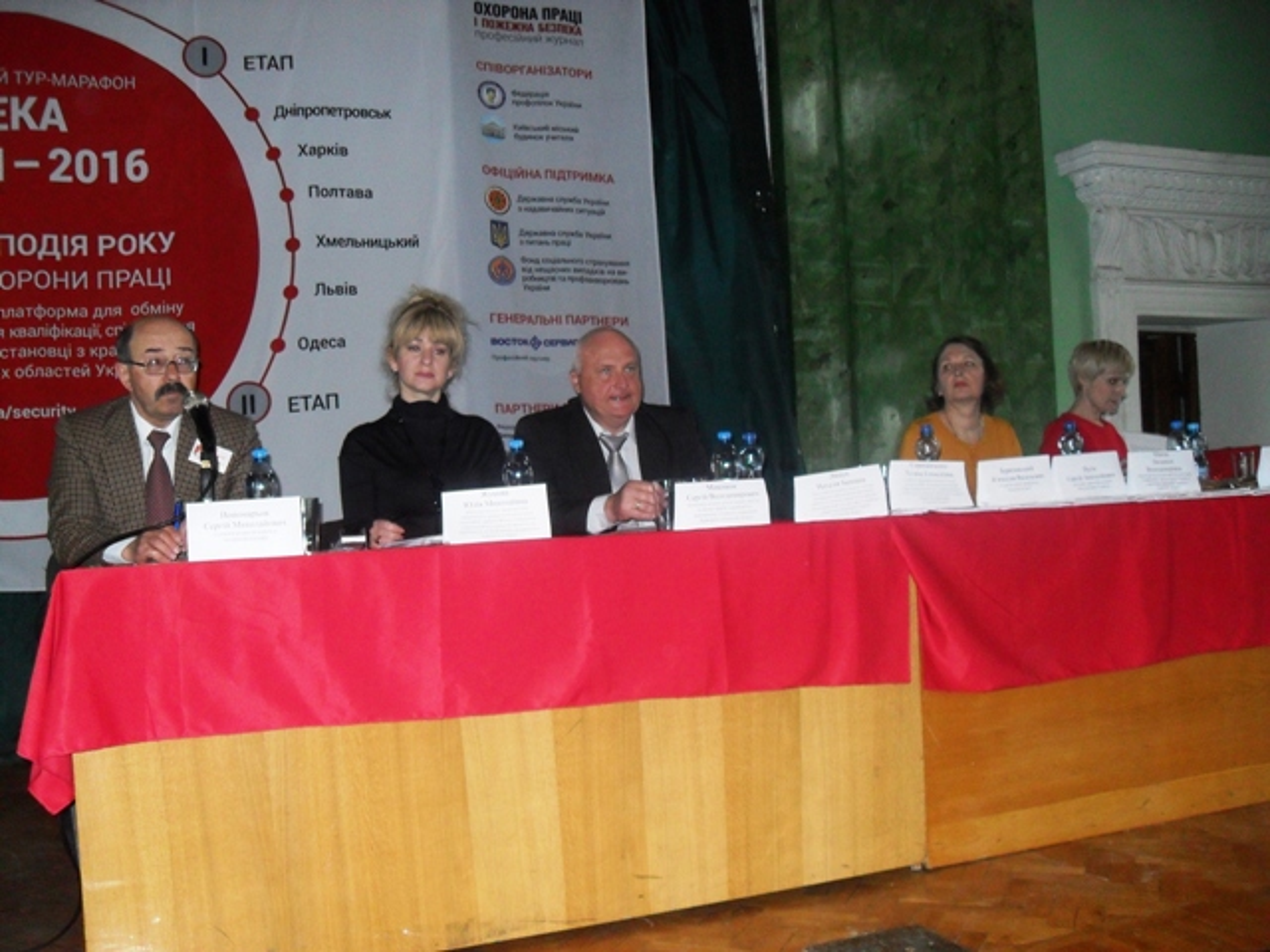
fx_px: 1284
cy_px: 476
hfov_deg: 52.6
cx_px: 635
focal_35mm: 35
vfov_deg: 40.7
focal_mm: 6.2
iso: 200
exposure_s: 1/45
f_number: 2.8
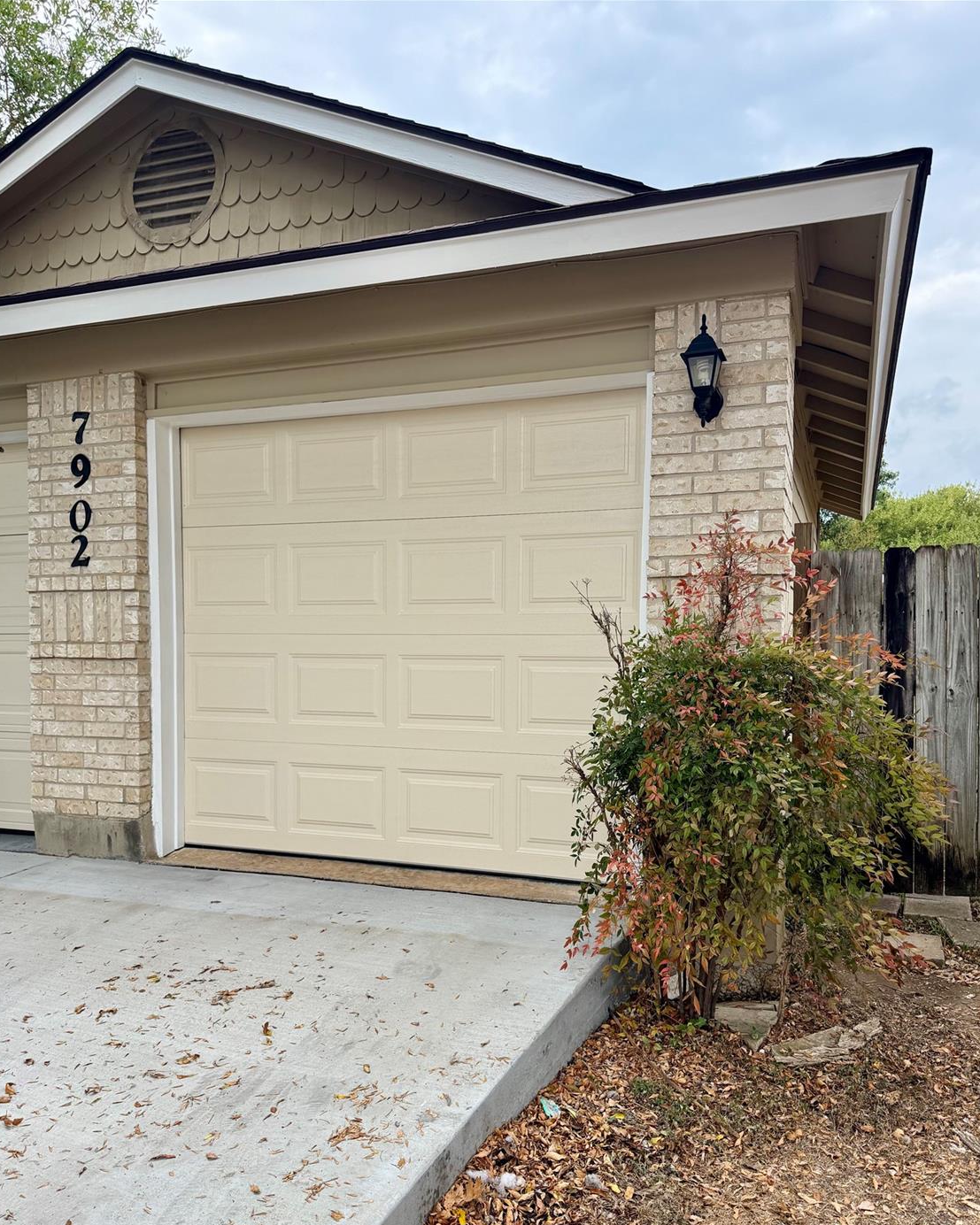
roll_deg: -2.3
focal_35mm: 26
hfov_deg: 54.9
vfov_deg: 65.9
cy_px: 679
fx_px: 943
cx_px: 501
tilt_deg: -0.7
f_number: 1.78
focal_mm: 6.76
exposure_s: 1/2525
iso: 100
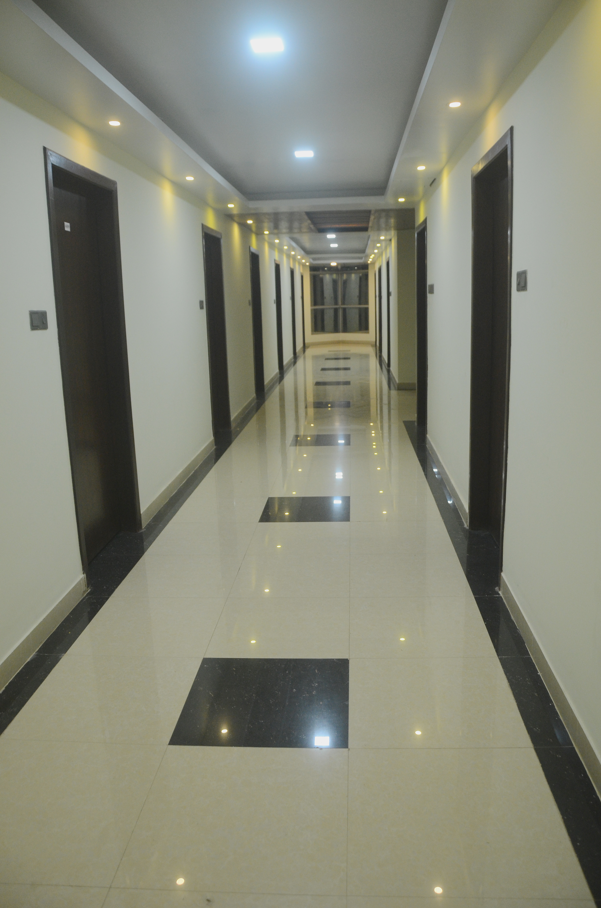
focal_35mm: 27
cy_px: 454
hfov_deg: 47.7
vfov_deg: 67.5
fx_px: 679
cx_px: 300
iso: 1000
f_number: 4.5
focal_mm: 18
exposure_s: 1/60
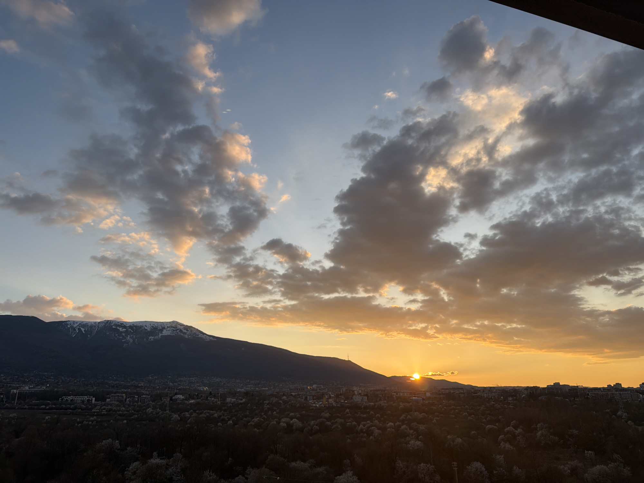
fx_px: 446
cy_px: 242
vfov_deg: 56.8
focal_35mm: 24
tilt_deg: +18.4
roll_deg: +1.1
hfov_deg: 71.6
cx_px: 322
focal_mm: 6.76
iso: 100
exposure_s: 1/1314
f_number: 1.78
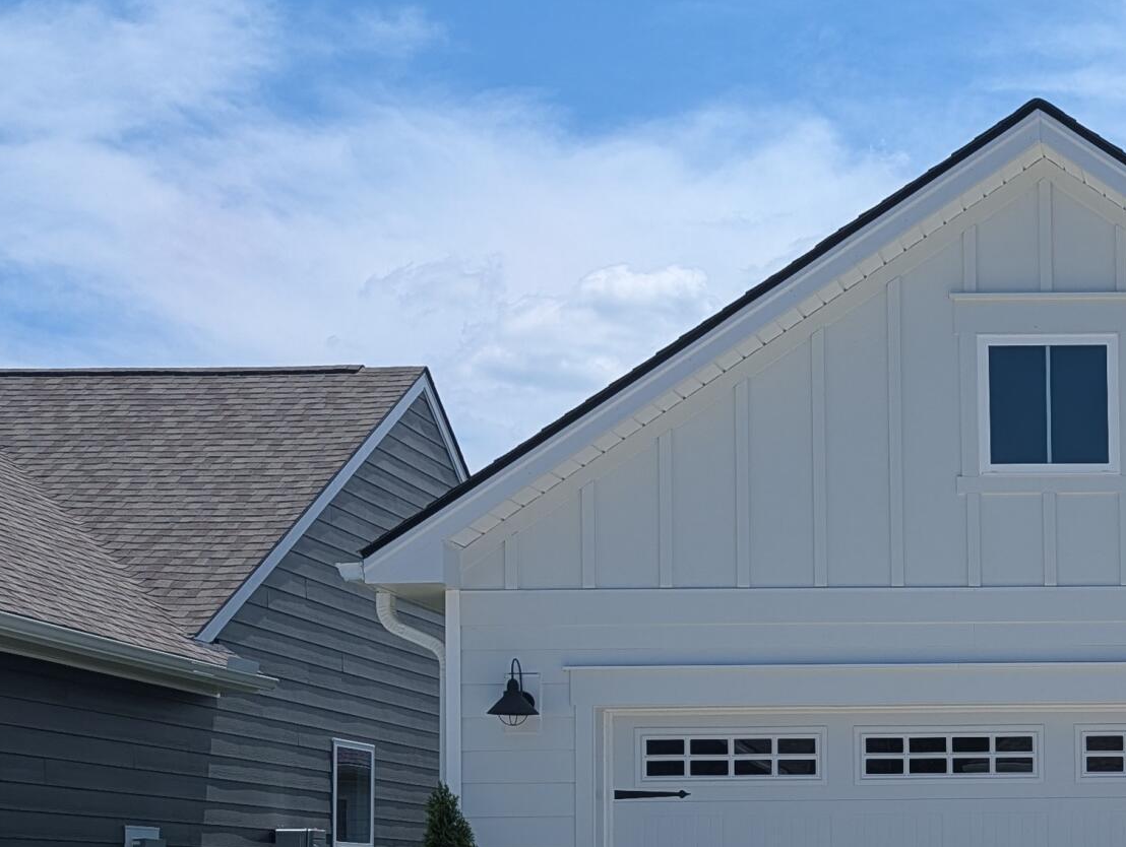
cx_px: 1248
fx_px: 2117
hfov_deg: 27.2
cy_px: 836
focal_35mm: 65
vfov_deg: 21.9
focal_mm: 6.9
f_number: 1.68
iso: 23
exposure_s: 1/1972
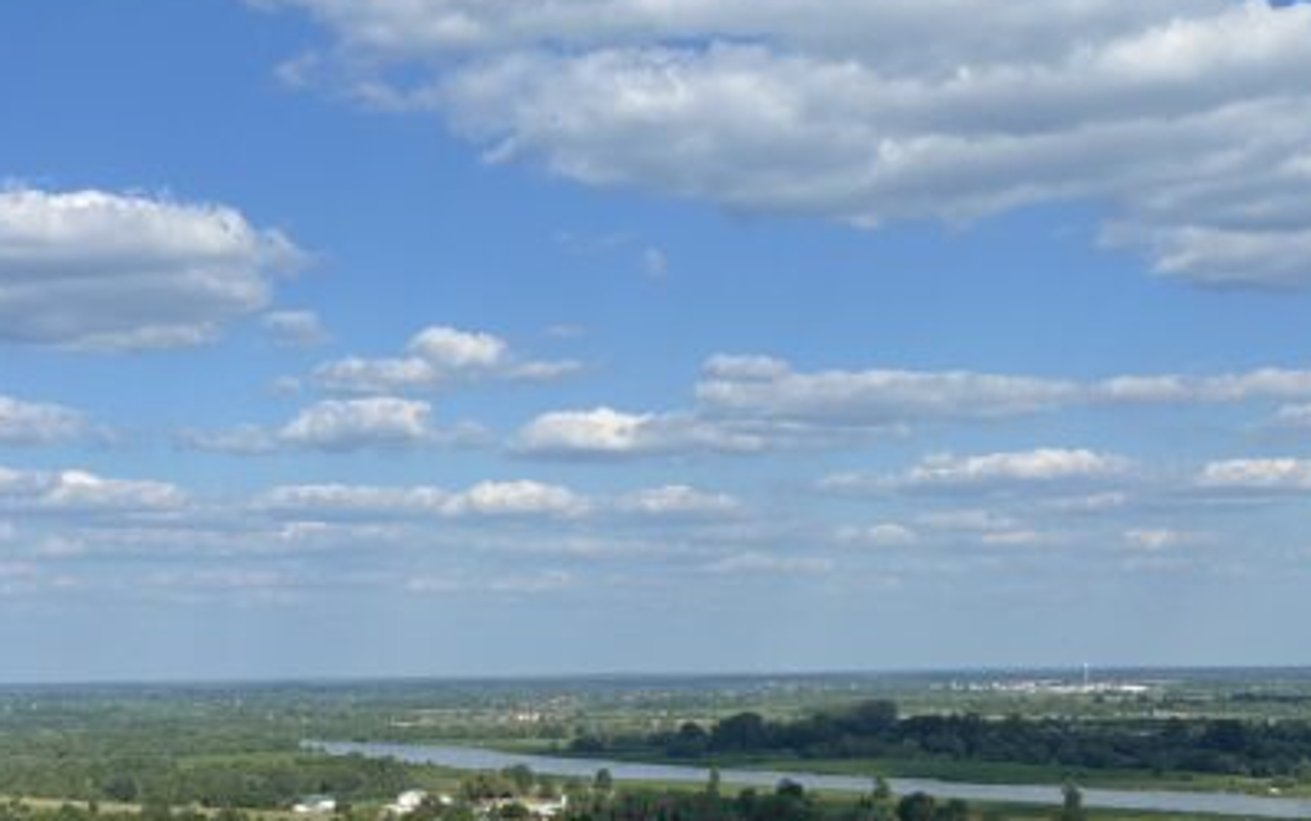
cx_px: 647
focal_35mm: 69
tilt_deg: +2.5
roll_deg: -0.1
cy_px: 570
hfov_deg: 29.8
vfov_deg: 18.8
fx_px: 2467
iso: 25
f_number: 2
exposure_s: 1/2817
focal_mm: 6
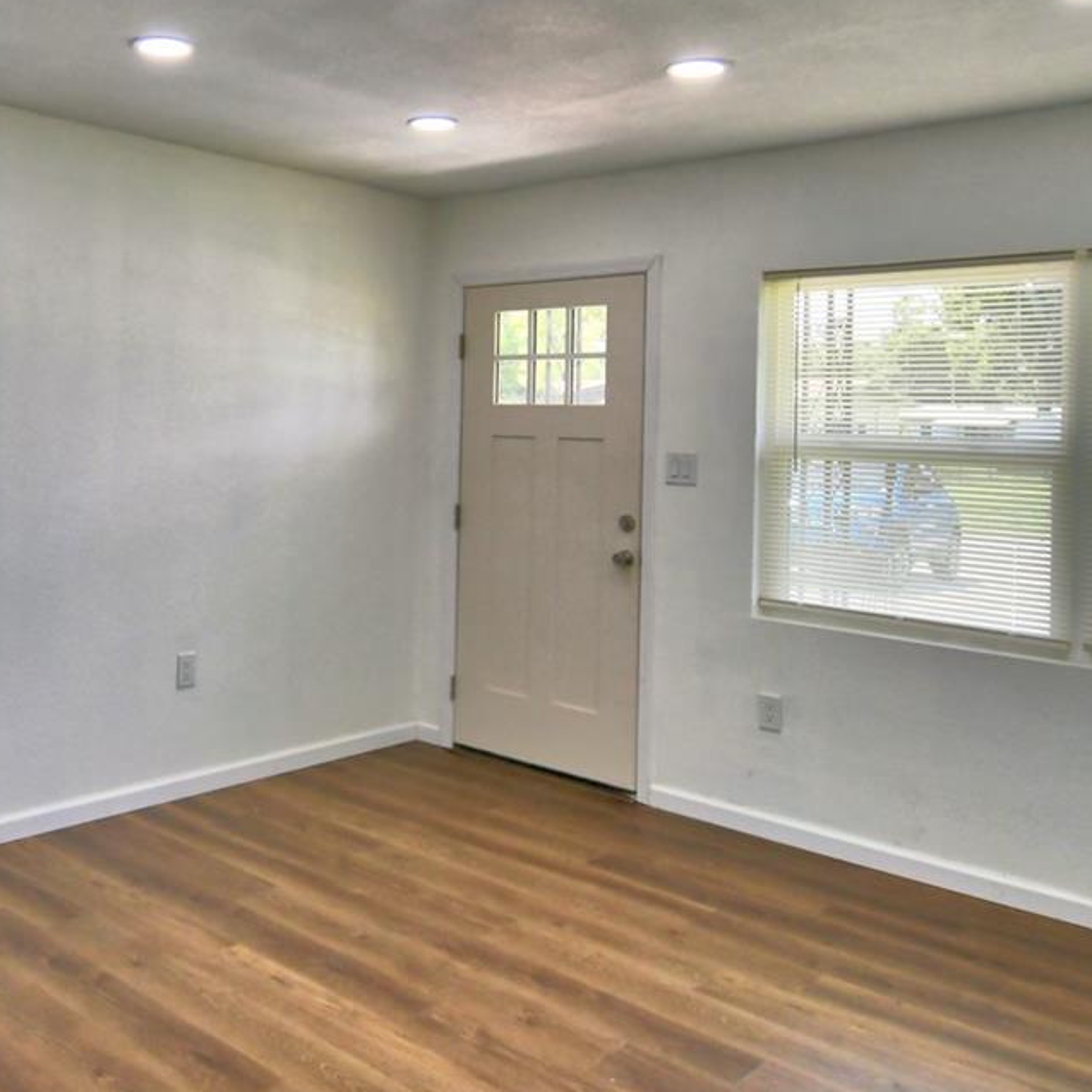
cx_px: 339
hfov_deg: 49.9
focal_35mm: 32
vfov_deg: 50.5
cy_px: 401
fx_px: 1142
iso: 200
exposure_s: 1/160
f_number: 4.5
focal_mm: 10
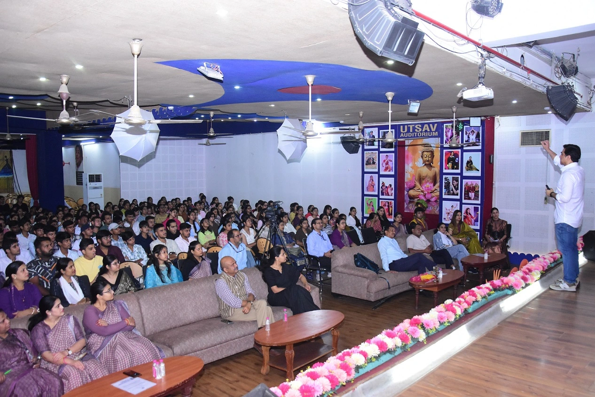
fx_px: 446
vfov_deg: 47.9
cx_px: 298
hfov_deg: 67.4
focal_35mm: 27
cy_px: 198
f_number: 3.5
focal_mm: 18
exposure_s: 1/125
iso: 2000
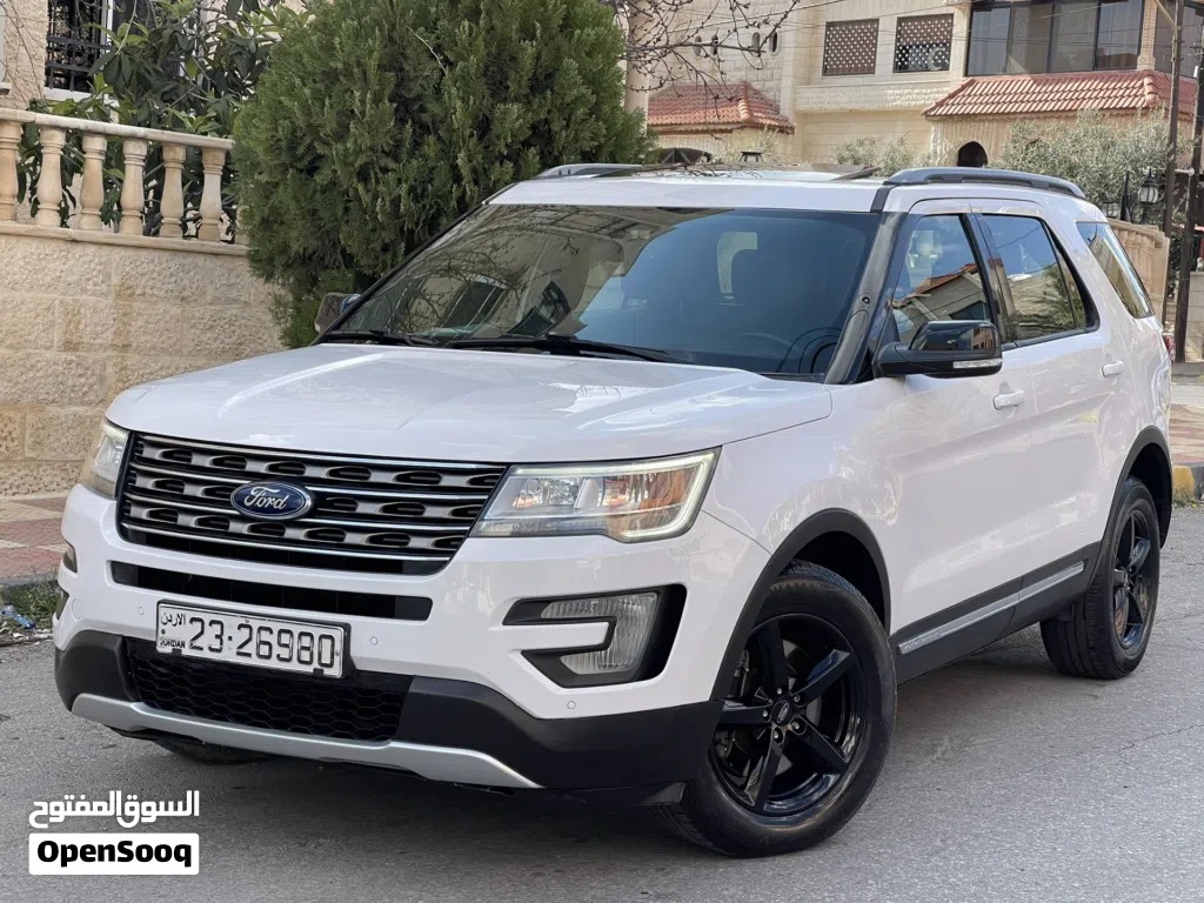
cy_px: 452
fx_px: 2226
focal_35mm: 64
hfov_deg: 30.3
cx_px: 602
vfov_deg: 22.9
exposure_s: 1/447
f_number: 2.2
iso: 20
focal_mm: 7.5
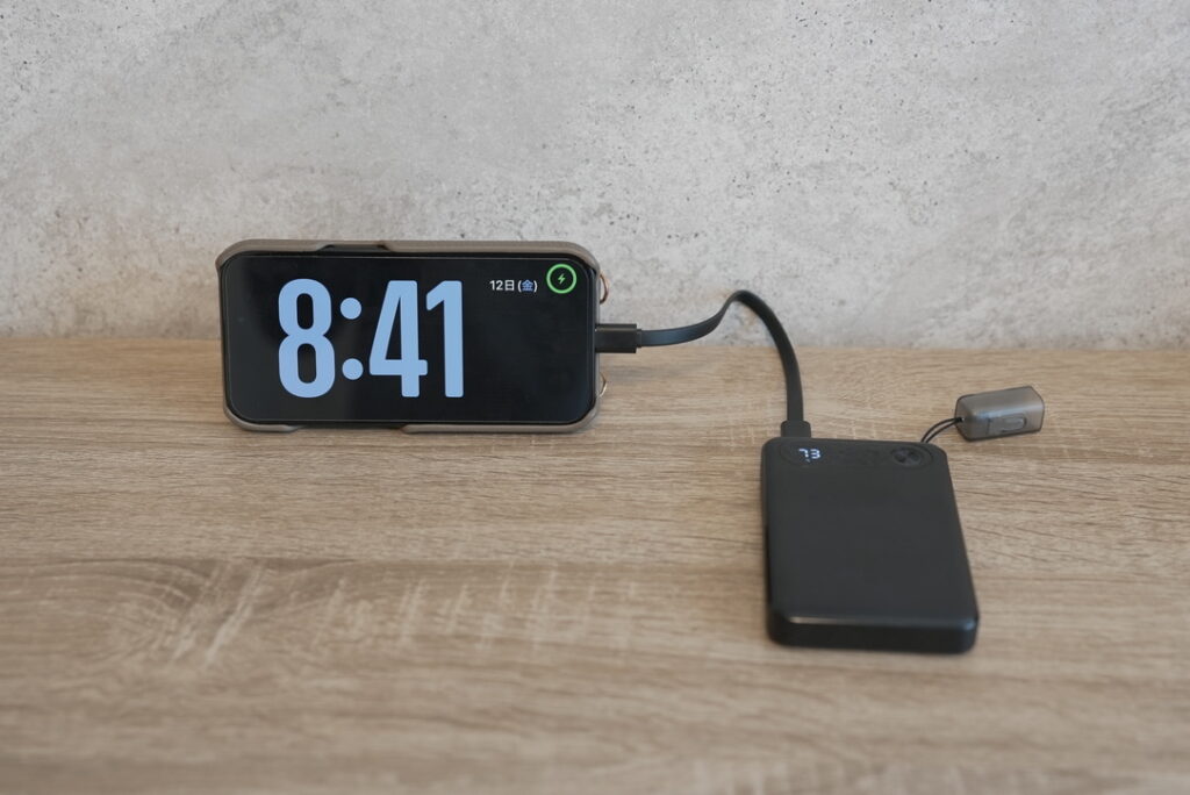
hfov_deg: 39.6
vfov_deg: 27.0
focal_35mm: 50
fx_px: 1654
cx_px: 595
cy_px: 398
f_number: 4
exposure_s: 1/40
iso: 500
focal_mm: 50
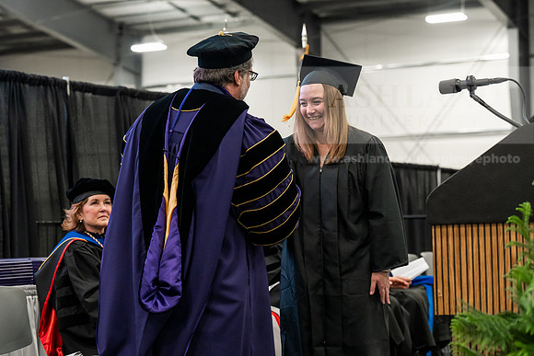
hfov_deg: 23.6
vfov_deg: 15.9
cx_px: 267
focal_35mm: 86
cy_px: 178
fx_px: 1276
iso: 4000
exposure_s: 1/200
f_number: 4.5
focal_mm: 86
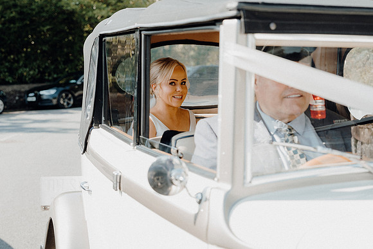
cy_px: 124
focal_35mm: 73
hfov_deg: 27.7
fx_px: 757
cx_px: 186
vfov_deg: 18.7
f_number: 3.5
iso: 125
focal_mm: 49
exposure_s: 1/320
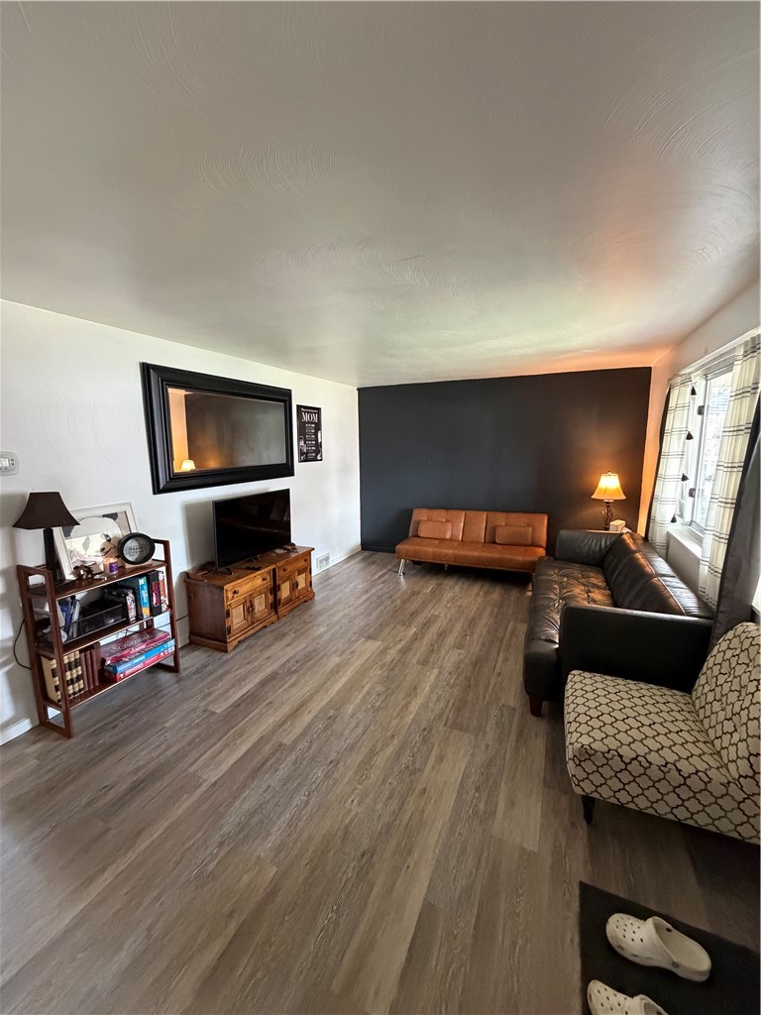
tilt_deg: -9.2
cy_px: 508
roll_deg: +0.5
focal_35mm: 14
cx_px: 380
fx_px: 410
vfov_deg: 102.1
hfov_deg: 85.7
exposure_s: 1/60
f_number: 2.2
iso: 800
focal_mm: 2.22
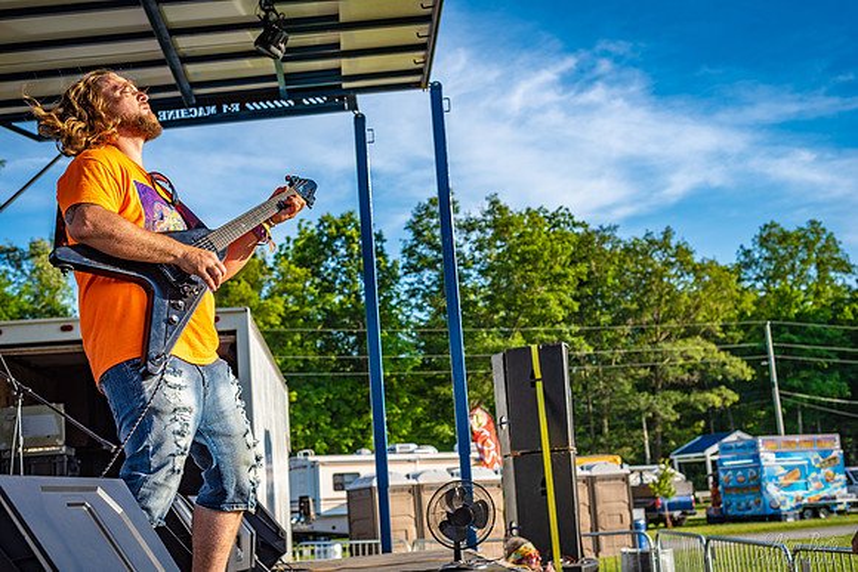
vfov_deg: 27.0
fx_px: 1192
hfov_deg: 39.6
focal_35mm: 50
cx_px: 429
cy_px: 286
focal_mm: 50
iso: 100
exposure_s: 1/400
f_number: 5.6
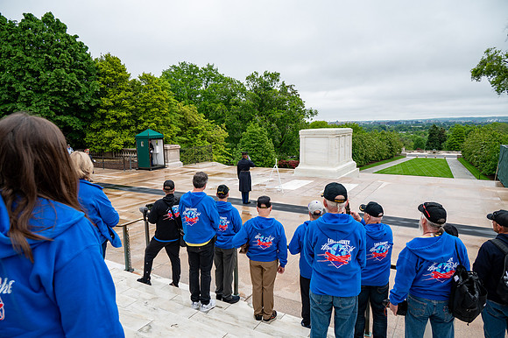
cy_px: 169
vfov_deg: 53.1
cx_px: 254
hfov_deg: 73.8
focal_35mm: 24
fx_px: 338
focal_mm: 24
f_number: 6.3
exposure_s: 1/100
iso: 100
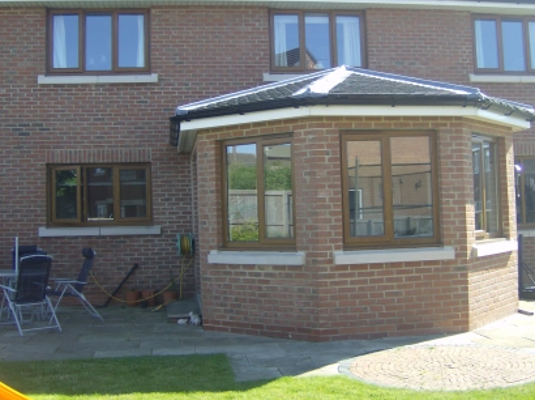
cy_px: 163
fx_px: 694
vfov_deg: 32.0
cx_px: 290
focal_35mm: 45
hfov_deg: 42.1
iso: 100
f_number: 2.8
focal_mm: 6
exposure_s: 1/284
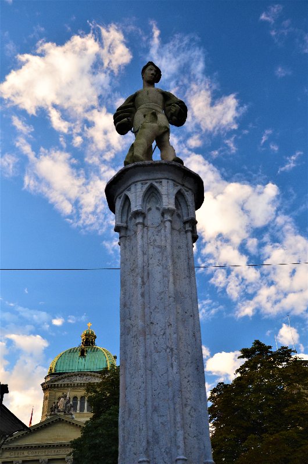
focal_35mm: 38
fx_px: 483
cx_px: 154
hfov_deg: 35.3
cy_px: 232
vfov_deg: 51.4
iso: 400
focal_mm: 25
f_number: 8
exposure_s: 1/80
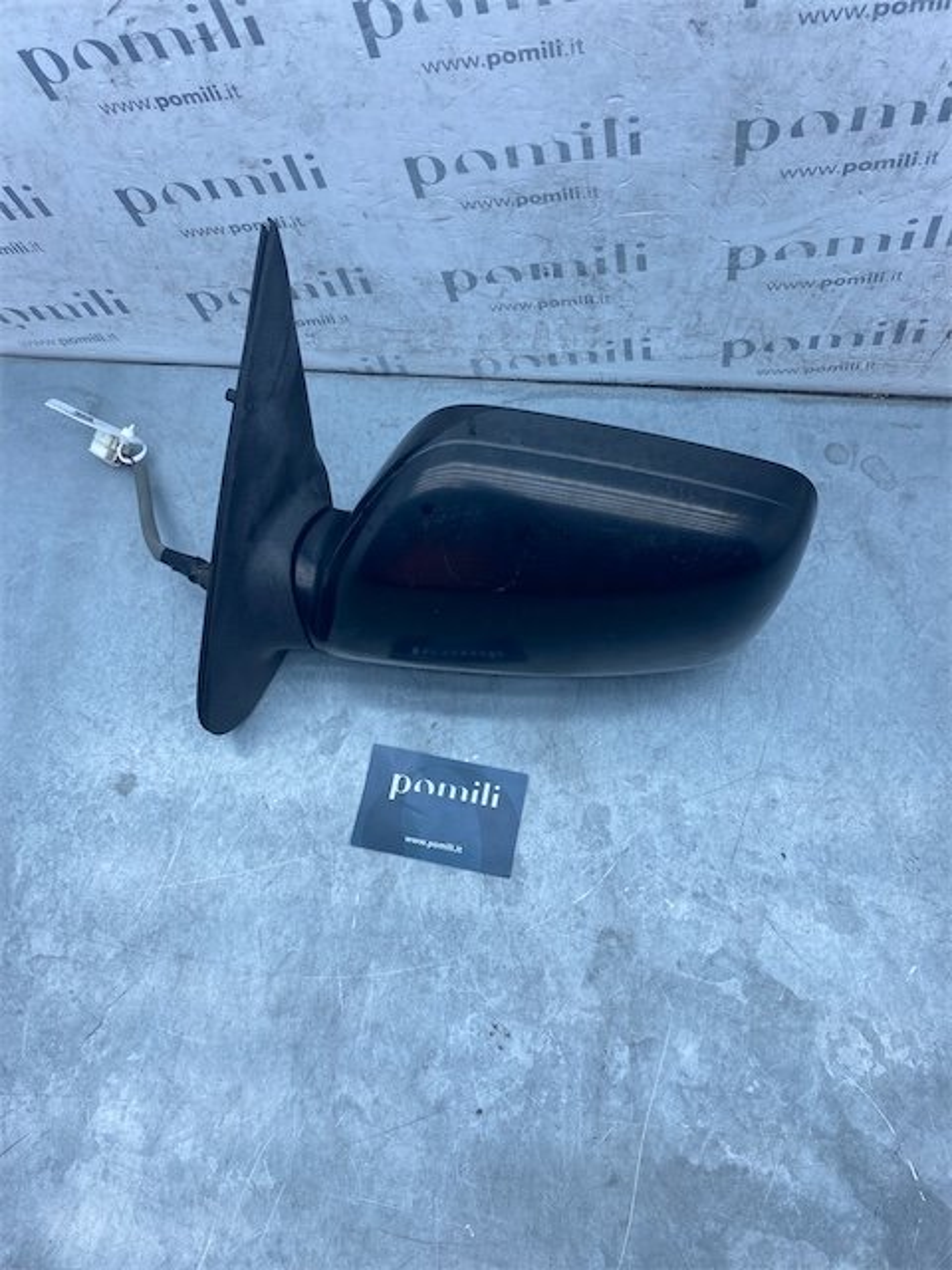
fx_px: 953
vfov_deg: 67.3
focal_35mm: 26
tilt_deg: -70.8
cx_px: 476
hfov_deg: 53.1
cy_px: 635
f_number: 1.8
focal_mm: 4.25
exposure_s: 1/845
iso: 32
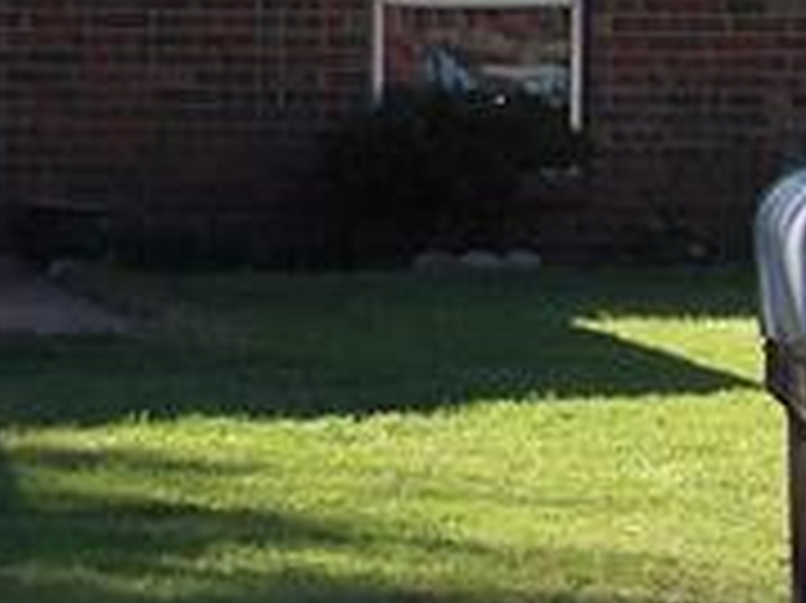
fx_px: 5189
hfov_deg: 8.7
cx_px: -324
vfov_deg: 6.6
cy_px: -27
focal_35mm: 223
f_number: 3.7
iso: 100
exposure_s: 1/293
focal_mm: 7
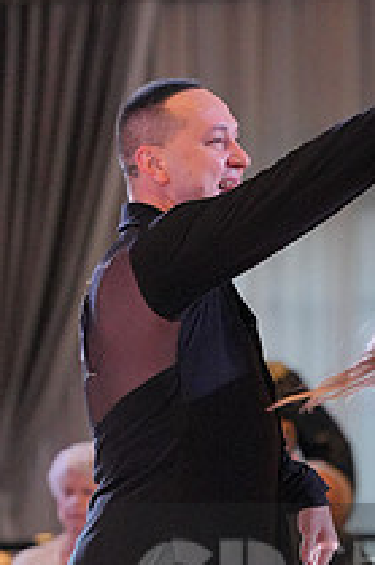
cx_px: 476
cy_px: 595
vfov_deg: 5.1
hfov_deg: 3.4
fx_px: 6354
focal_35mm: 406
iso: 5000
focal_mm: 146
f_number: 3.5
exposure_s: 1/500
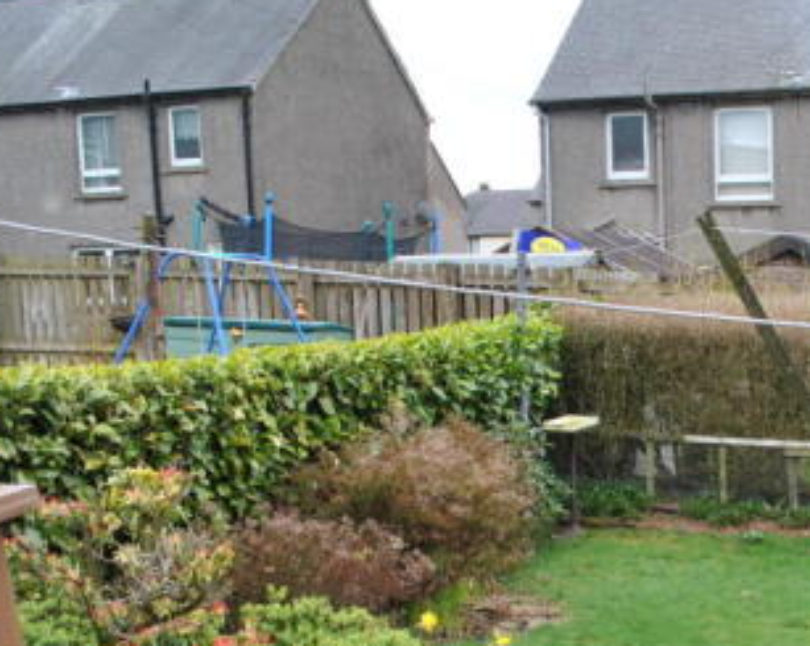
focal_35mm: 54
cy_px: 502
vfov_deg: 27.6
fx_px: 1293
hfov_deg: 33.3
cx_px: 695
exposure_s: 1/125
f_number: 5.6
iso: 140
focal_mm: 18
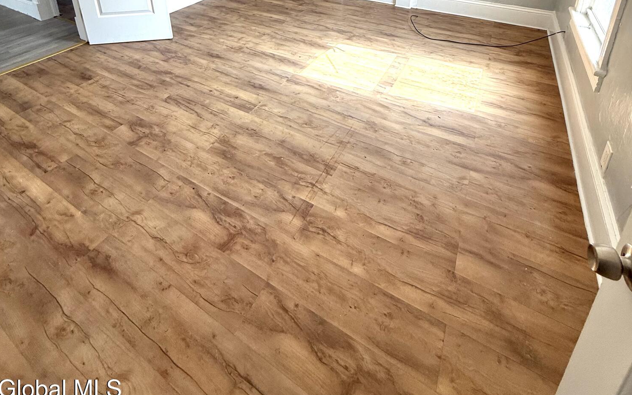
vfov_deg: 49.1
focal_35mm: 20
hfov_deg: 85.1
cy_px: 2
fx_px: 344
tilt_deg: -18.5
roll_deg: -0.1
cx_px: 315
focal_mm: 2.22
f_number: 2.2
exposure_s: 1/99
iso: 80
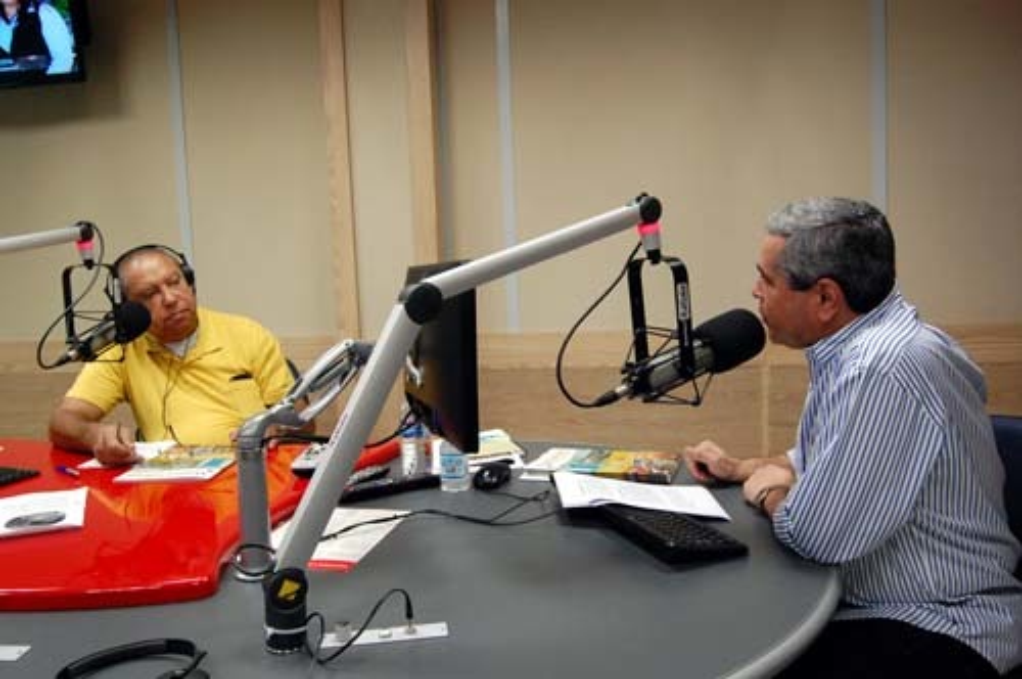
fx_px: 851
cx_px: 511
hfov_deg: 62.0
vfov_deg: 43.5
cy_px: 340
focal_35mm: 30
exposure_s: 1/100
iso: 1600
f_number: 5
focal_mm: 20
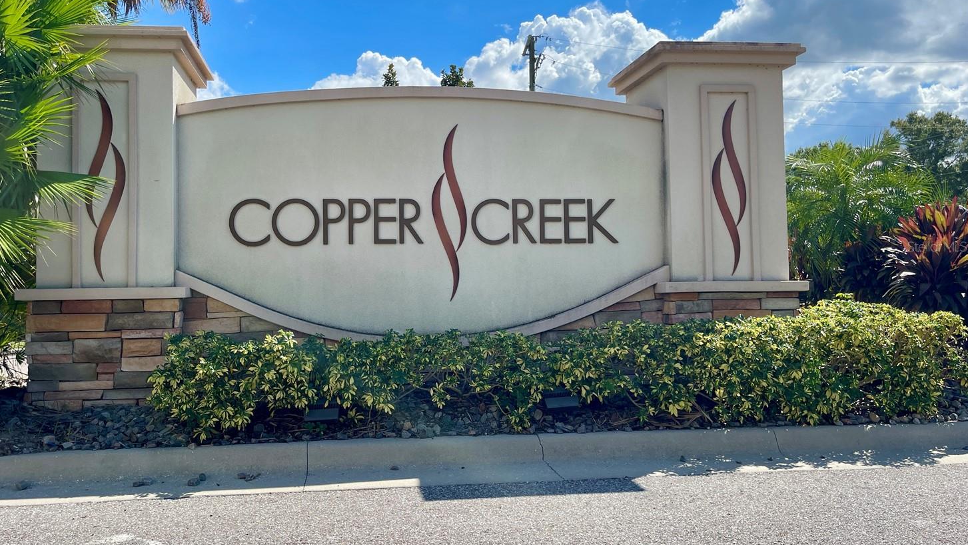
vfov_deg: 38.9
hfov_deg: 64.2
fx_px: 770
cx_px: 437
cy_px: 246
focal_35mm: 30
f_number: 1.6
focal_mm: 5.1
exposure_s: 1/3663
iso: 32
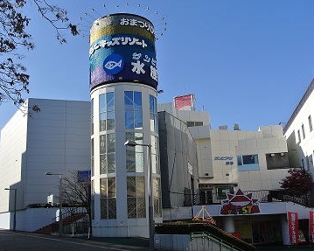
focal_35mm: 38
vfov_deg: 39.1
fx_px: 353
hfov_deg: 47.9
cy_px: 133
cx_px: 144
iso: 100
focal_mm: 11.4
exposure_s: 1/640
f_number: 4.5
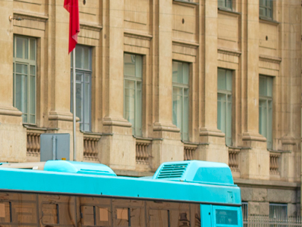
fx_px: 1553
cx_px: -19
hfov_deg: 11.0
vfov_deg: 8.3
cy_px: 144
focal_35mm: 178
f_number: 5.6
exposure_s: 1/125
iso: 160
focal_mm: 50
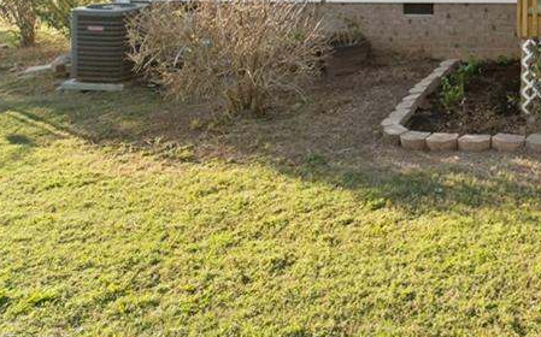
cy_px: -108
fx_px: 855
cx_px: 604
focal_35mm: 58
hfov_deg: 31.0
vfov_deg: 20.3
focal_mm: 12.29
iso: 260
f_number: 2.8
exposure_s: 1/1250
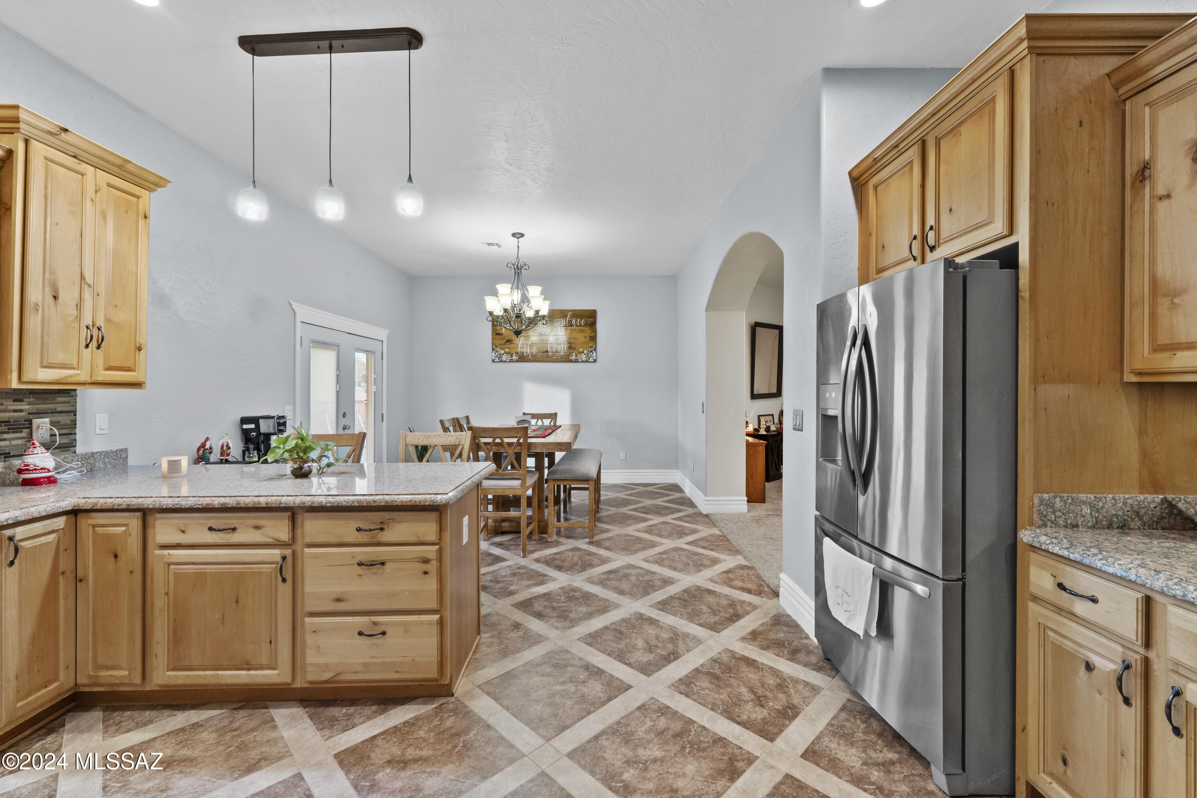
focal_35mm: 15
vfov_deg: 77.3
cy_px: 399
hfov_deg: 100.4
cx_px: 598
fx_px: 499
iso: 400
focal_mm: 10
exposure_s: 1/6
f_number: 8
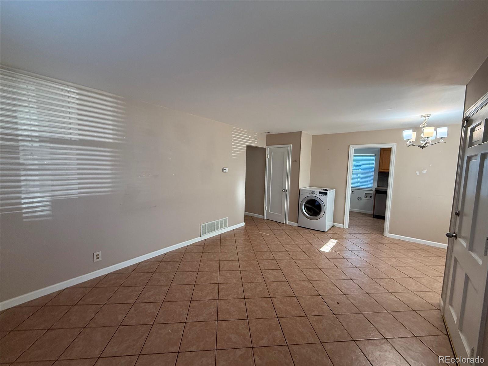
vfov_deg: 85.7
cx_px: 244
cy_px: 183
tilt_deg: -4.8
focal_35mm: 14
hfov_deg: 102.1
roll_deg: -1.5
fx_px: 197
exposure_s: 1/120
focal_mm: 2.22
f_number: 2.2
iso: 250
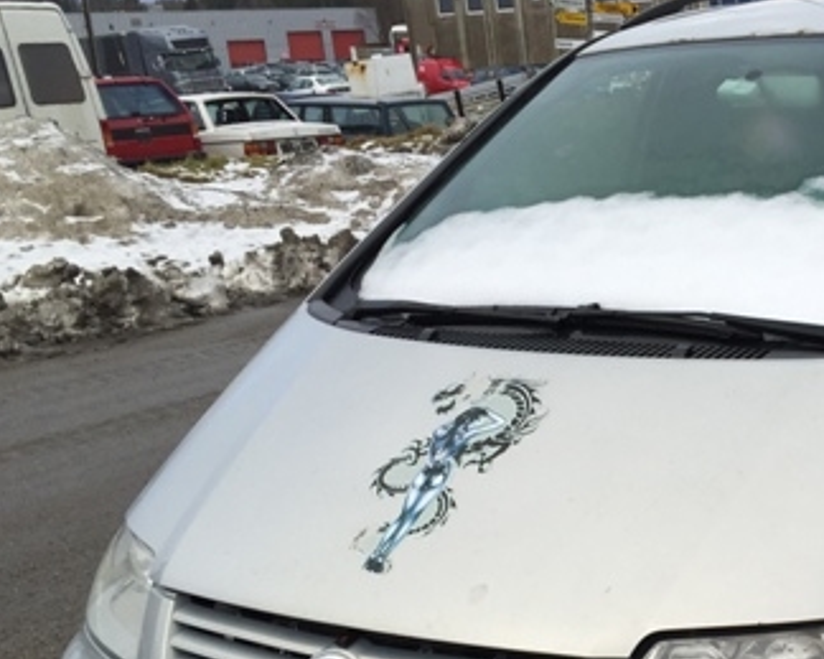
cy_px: 552
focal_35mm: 56
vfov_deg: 26.5
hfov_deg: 31.6
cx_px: 783
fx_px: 1365
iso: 32
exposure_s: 1/476
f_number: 2.2
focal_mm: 4.15
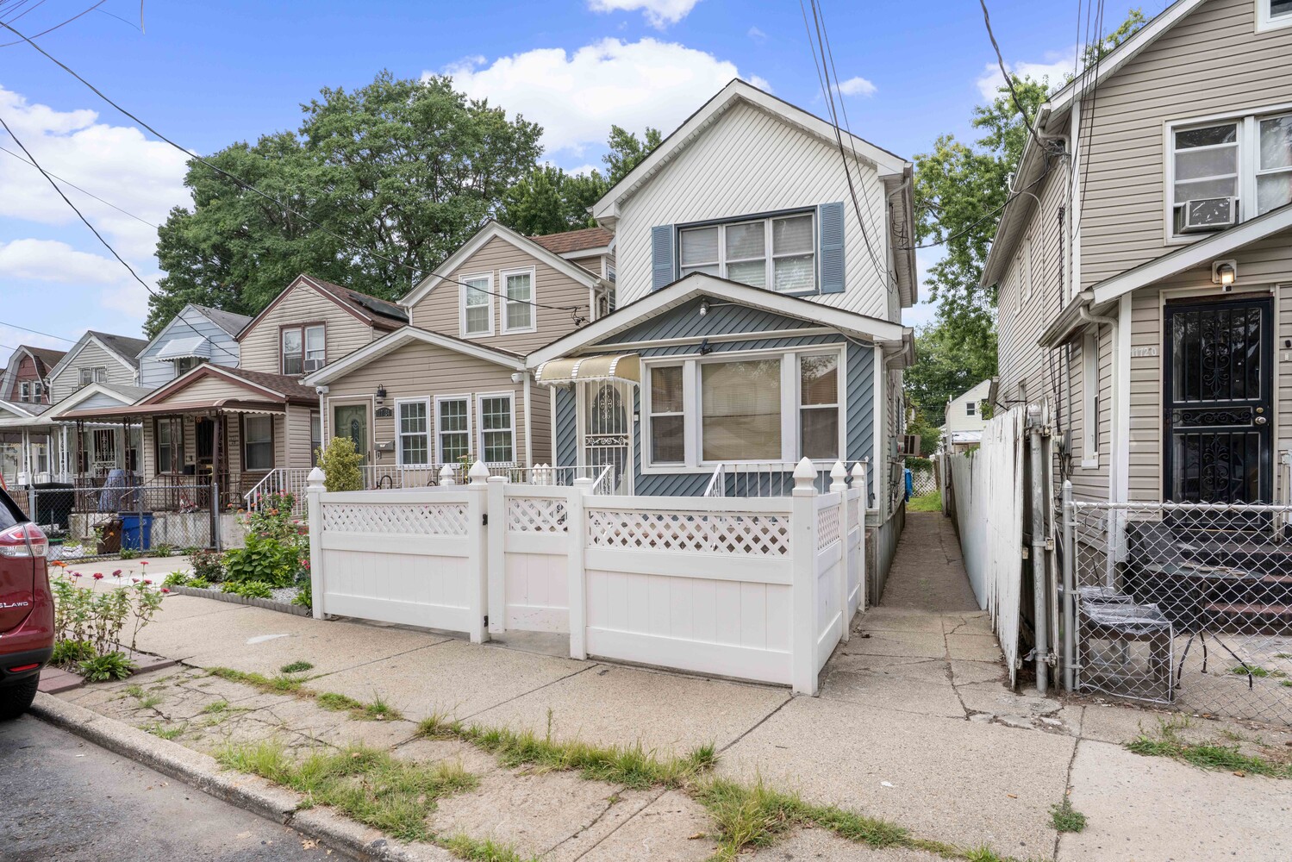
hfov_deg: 84.0
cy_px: 431
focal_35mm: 20
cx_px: 646
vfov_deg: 62.0
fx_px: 718
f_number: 11
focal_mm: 20
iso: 200
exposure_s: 1/60
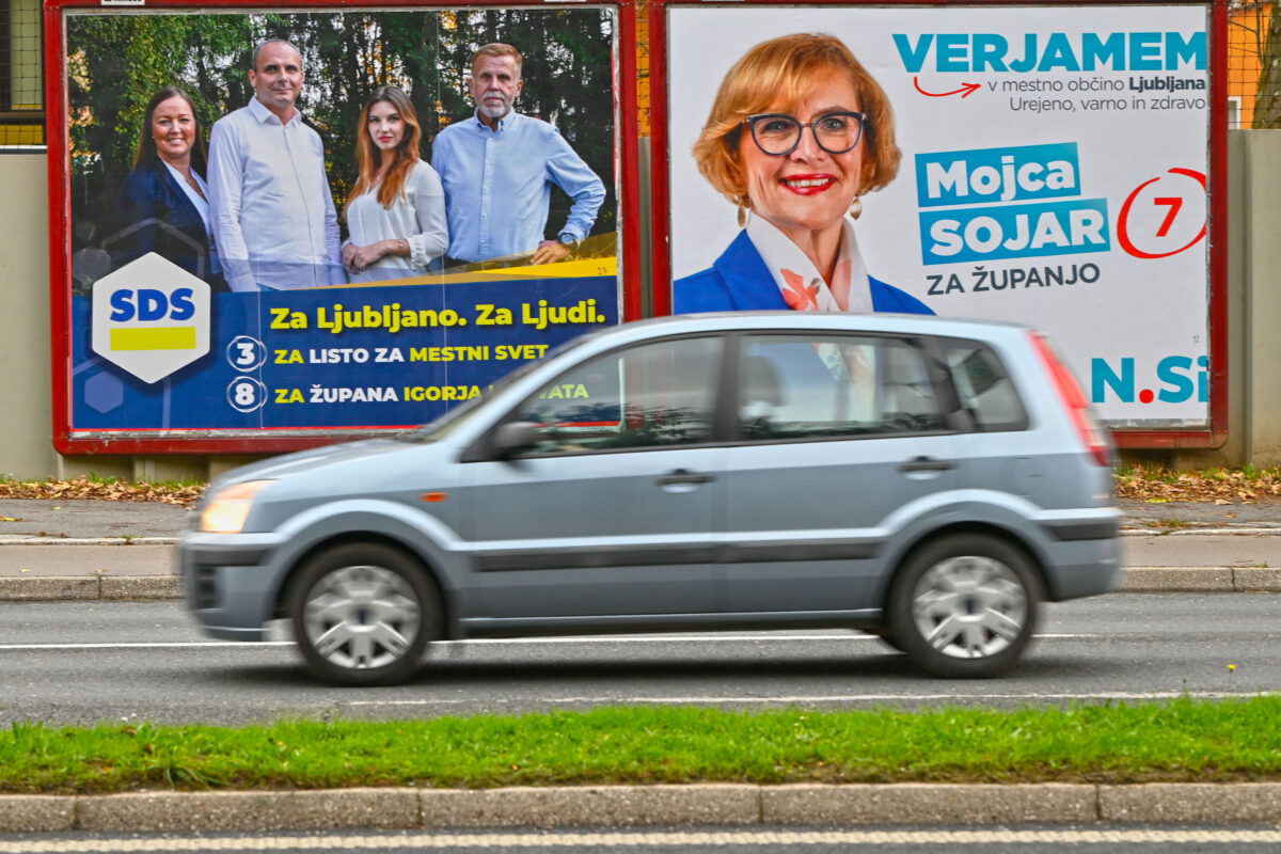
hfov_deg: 17.6
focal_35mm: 116
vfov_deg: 11.8
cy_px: 427
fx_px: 4127
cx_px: 640
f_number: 5.6
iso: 800
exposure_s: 1/160
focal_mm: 116
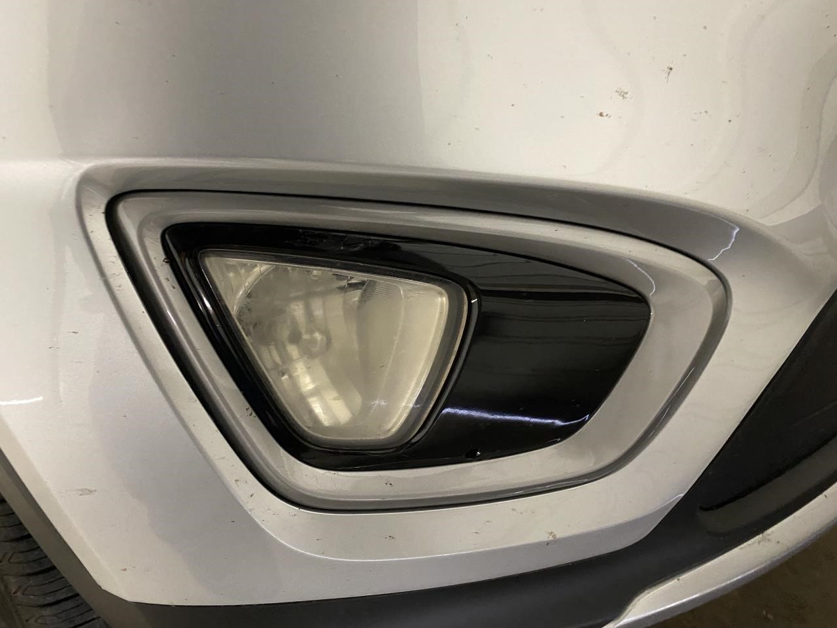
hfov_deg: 67.3
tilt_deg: -21.5
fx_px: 629
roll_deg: +10.0
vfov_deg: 53.1
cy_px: 314
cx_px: 418
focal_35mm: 26
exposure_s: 1/30
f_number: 1.8
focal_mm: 4.25
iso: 500
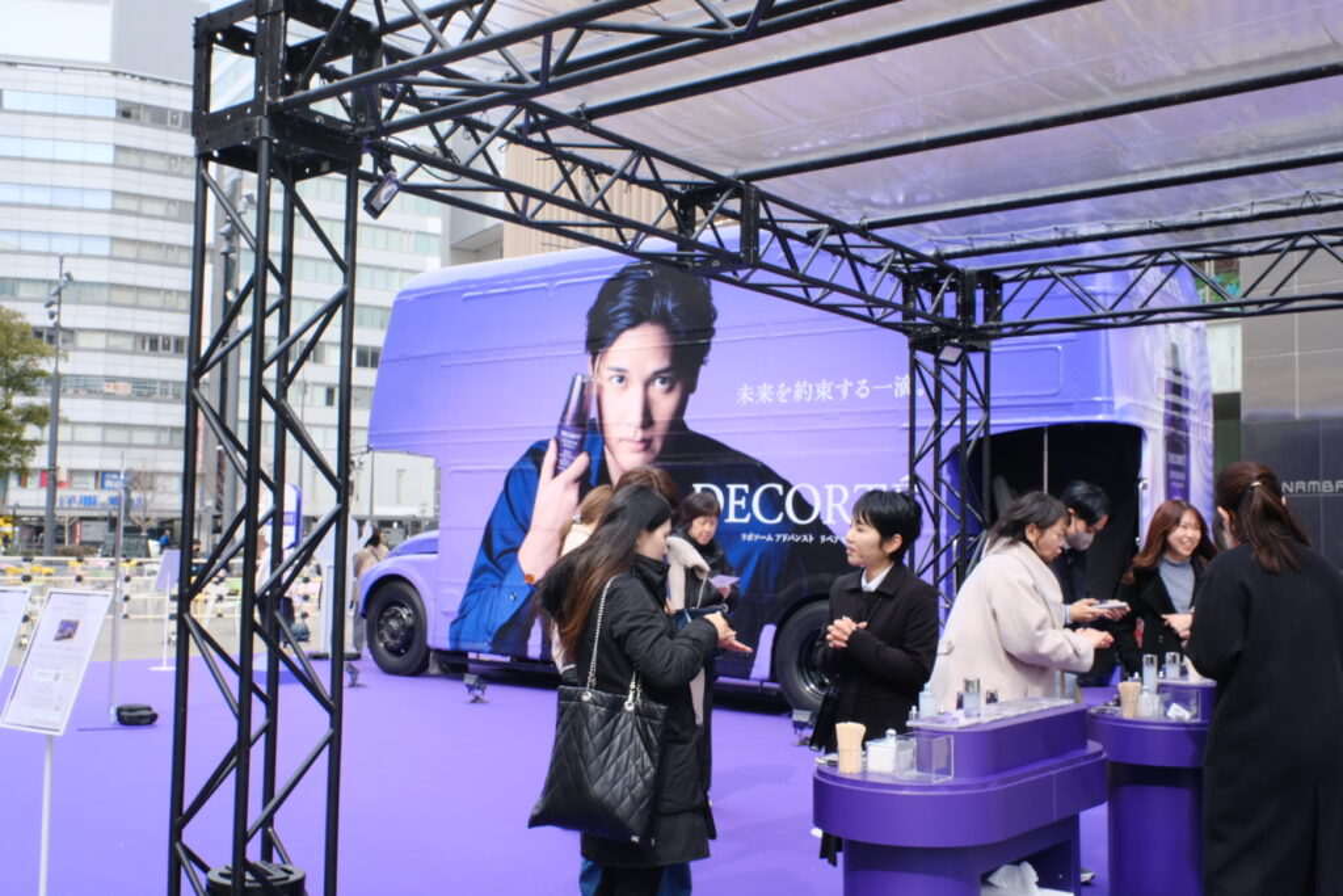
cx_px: 672
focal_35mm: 35
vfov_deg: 37.9
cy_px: 448
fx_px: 1306
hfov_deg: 54.4
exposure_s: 1/70
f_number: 10
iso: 320
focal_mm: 23
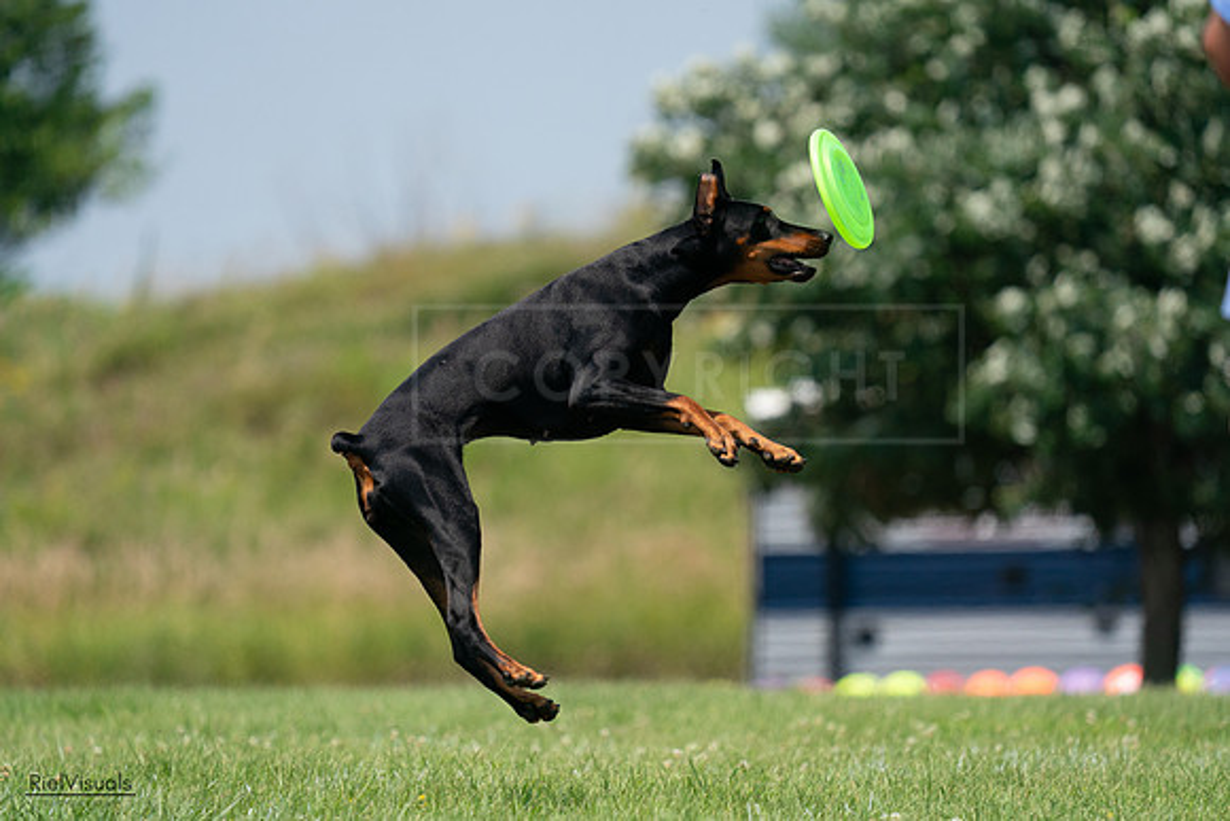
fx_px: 15583
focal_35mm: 456
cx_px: 615
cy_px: 410
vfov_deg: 3.0
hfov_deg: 4.5
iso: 1000
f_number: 6.3
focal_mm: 456
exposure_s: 1/4000
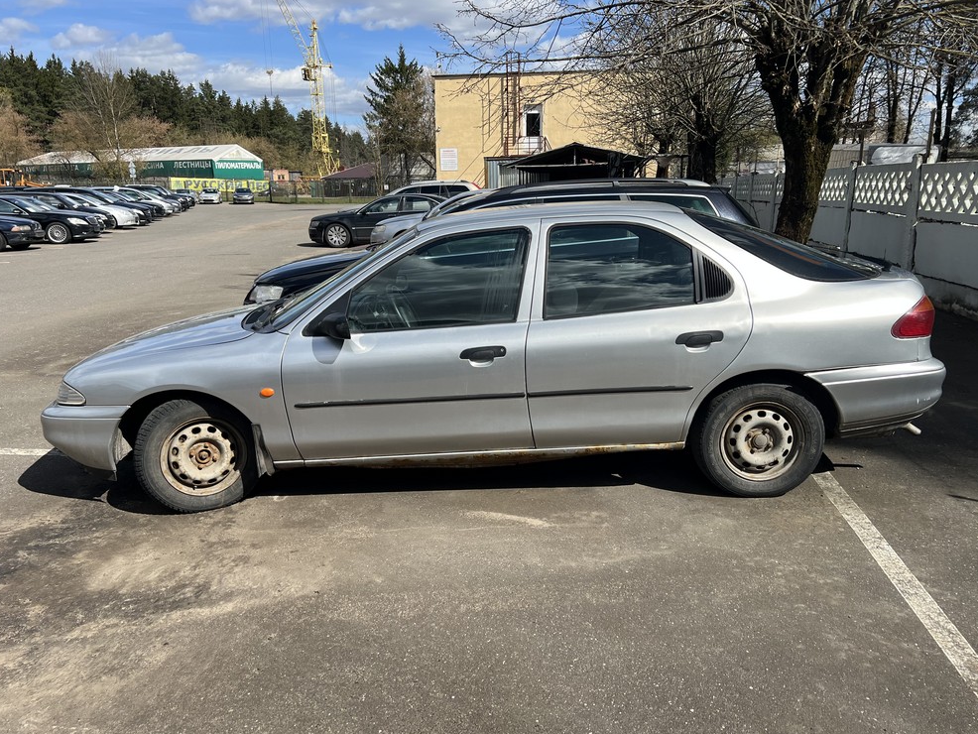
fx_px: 763
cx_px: 500
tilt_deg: -14.6
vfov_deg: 51.4
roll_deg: +1.7
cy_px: 375
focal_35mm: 27
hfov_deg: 65.3
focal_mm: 5.7
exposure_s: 1/4115
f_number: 1.5
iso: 50
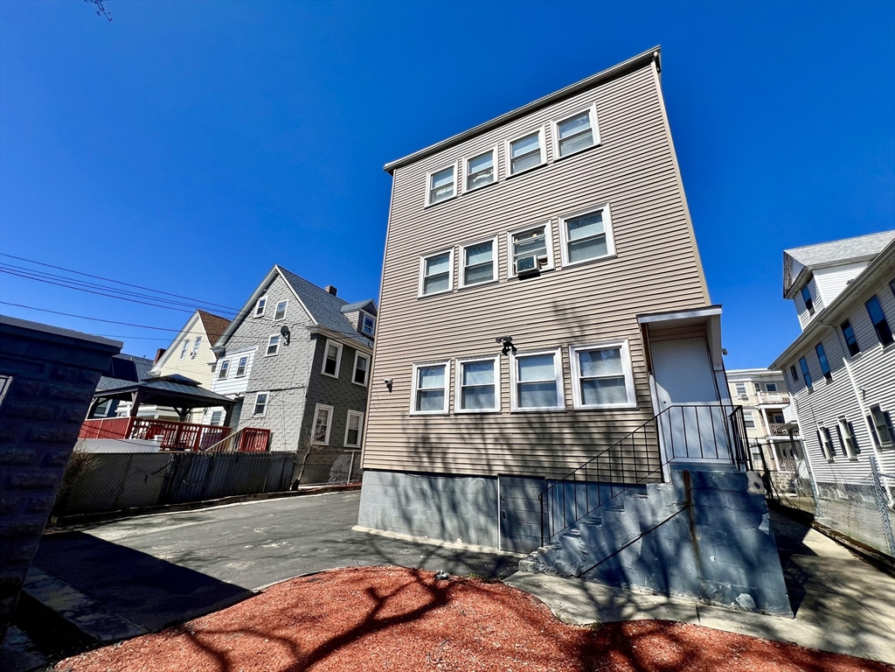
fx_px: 336
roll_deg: -2.1
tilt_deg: +19.6
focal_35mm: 13
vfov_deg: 89.9
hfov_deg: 106.2
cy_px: 336
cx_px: 448
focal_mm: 1.57
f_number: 1.8
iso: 32
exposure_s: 1/2950
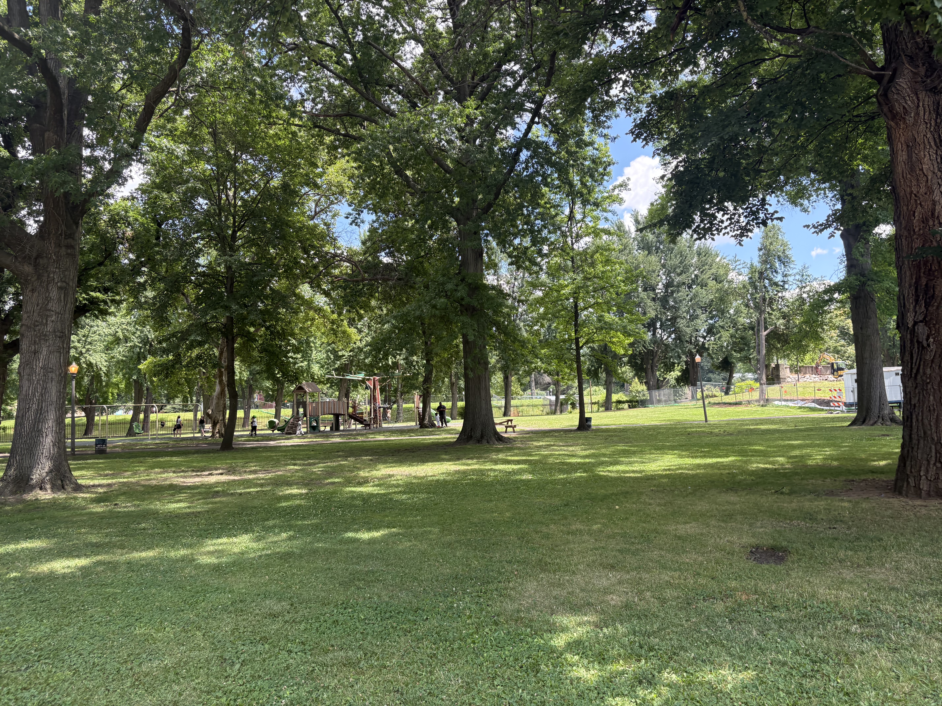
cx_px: 471
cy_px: 353
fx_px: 708
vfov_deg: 53.1
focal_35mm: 26
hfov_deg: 67.3
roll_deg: +0.1
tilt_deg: +5.4
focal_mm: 5.96
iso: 64
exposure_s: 1/492
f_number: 1.6
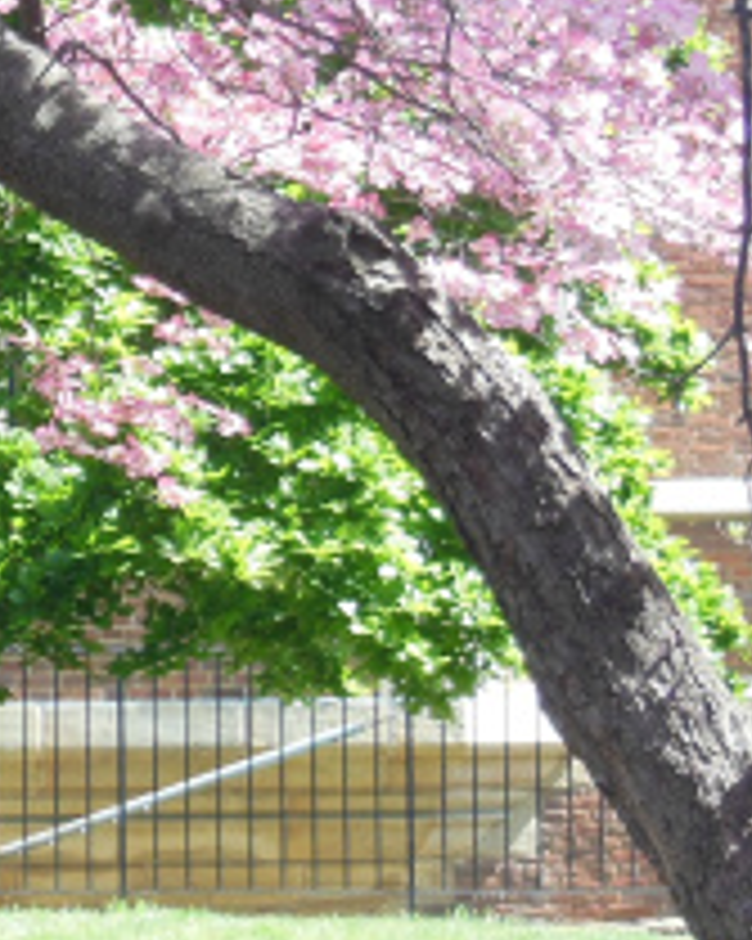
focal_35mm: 196
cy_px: 376
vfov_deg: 9.9
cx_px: -504
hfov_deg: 7.7
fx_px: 5457
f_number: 5
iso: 125
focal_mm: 10.7
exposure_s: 1/80
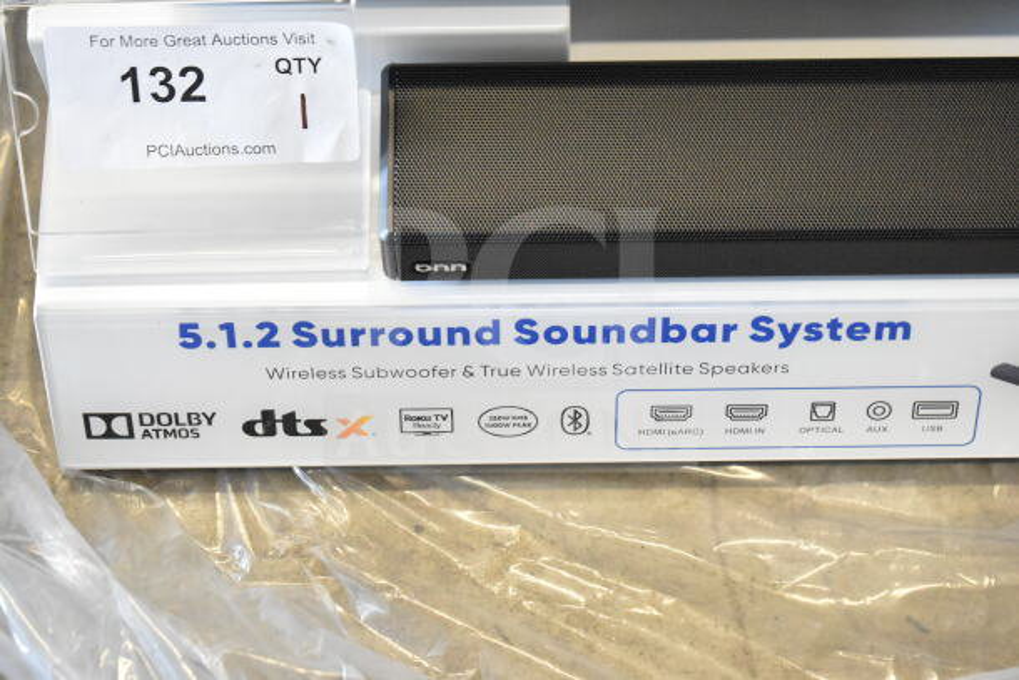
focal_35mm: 82
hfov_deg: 24.6
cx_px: 510
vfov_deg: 16.6
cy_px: 340
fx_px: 2336
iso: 8000
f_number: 5.6
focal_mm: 55
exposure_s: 1/100
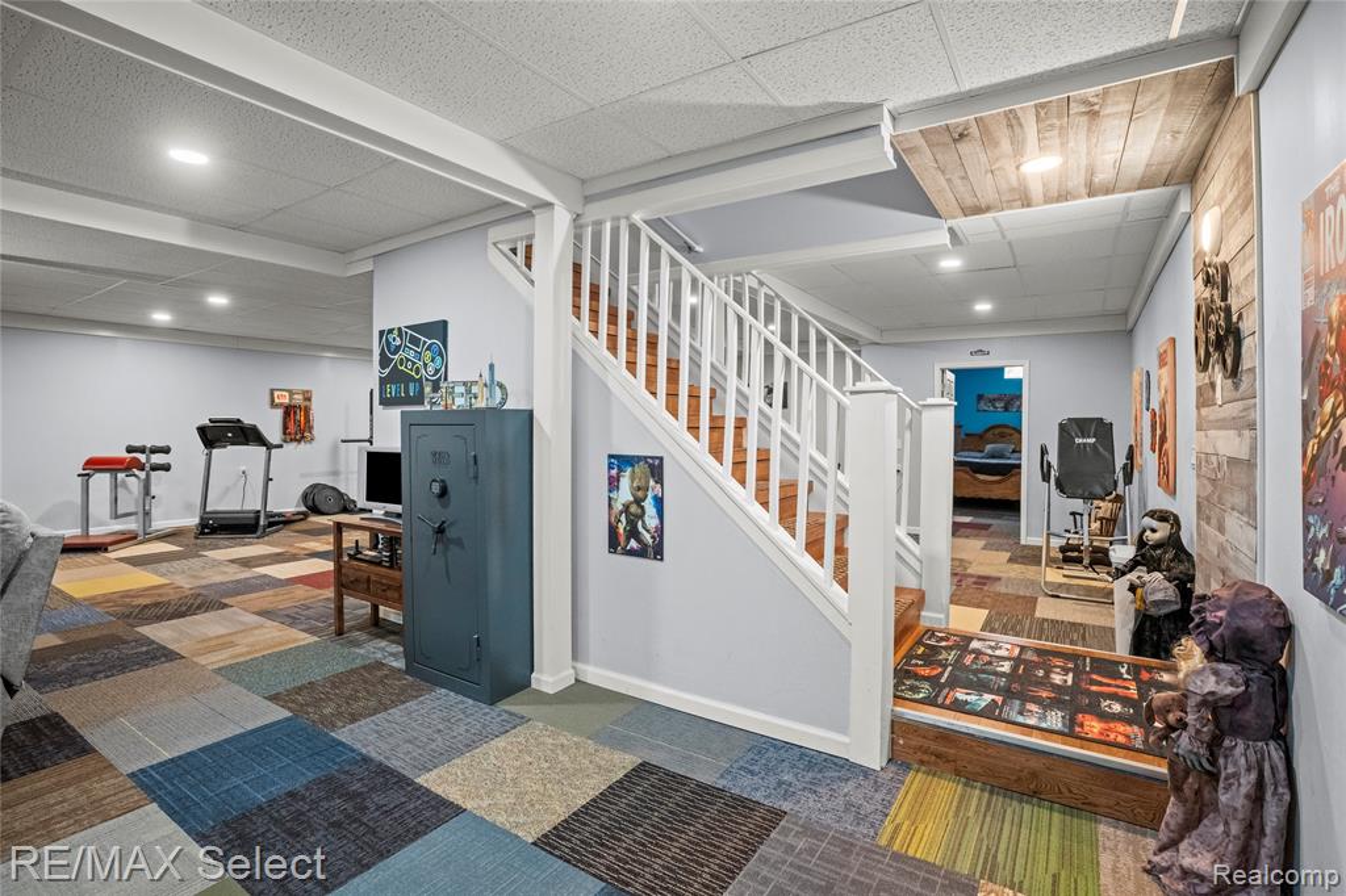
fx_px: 598
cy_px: 448
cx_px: 673
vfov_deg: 73.7
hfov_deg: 96.8
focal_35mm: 16
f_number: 6.3
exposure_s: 1/25
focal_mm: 16
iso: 6400
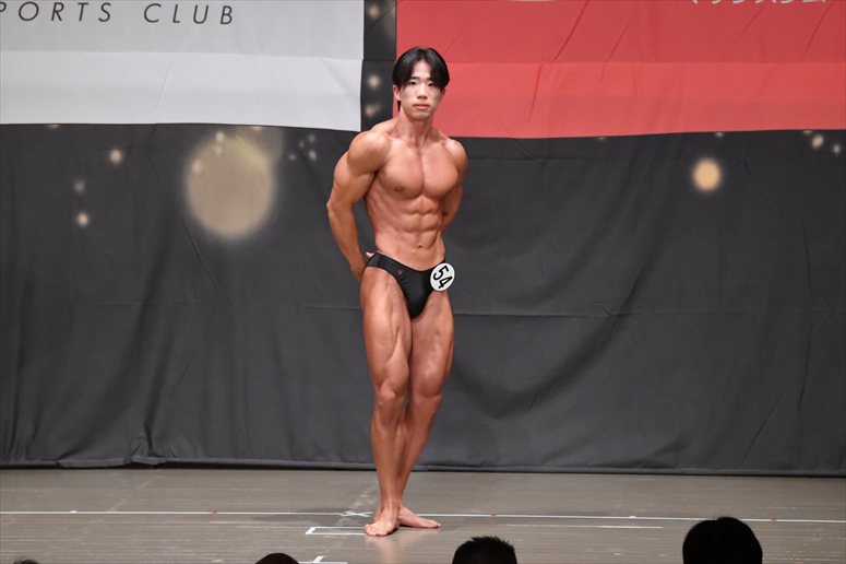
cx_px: 423
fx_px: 5097
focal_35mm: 217
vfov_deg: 6.3
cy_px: 282
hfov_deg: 9.5
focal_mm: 145
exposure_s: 1/400
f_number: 5.6
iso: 6400
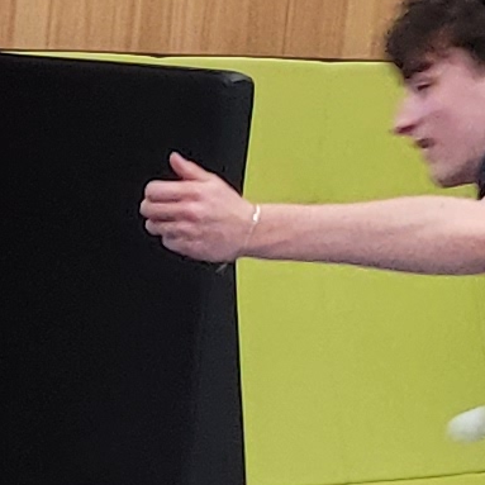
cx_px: -812
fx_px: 3836
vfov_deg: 7.2
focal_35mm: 242
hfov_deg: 6.7
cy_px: 614
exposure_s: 1/100
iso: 250
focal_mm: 5.4
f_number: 1.8
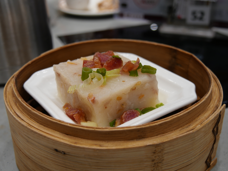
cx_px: 114
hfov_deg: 44.8
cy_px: 86
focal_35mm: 42
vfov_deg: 34.3
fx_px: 277
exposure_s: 1/60
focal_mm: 21
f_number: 4
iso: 250
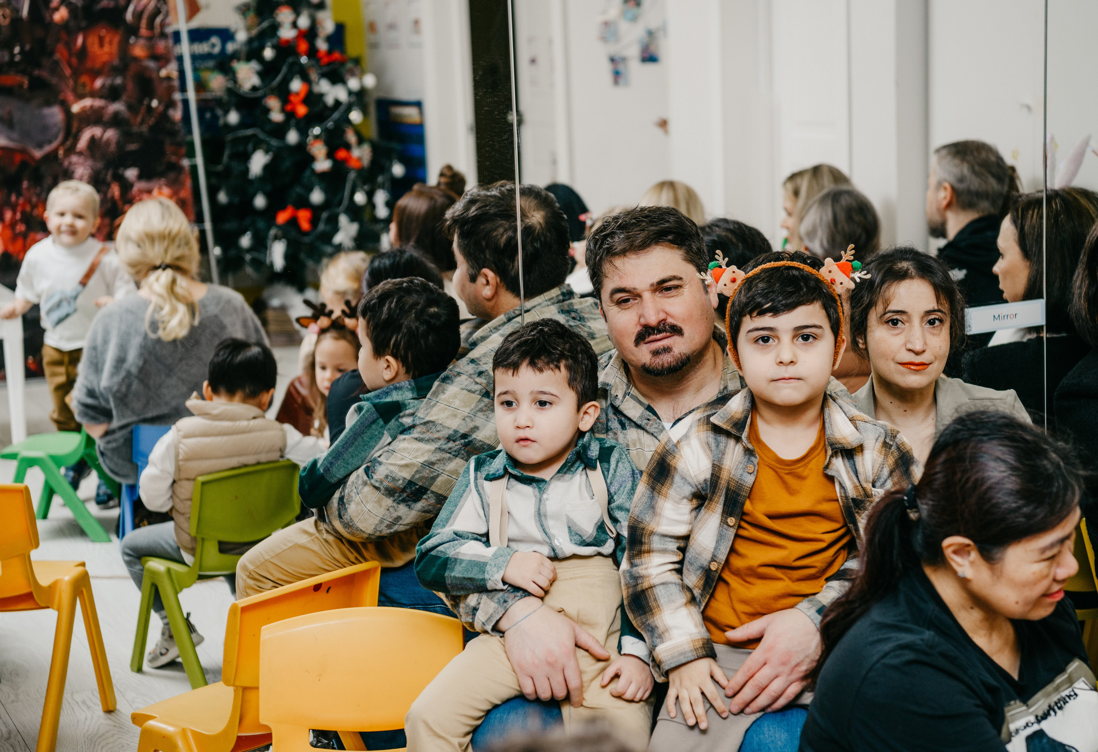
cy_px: 356
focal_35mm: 77
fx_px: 2365
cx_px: 606
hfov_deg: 26.1
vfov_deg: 18.1
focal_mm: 70
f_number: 4
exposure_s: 1/160
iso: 250
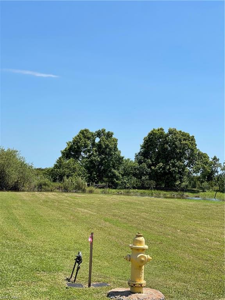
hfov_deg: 22.9
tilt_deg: +2.9
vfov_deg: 30.3
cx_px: 112
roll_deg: -2.4
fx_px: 555
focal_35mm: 64
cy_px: 150
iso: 20
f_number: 2.2
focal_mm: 7.5
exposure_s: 1/1597
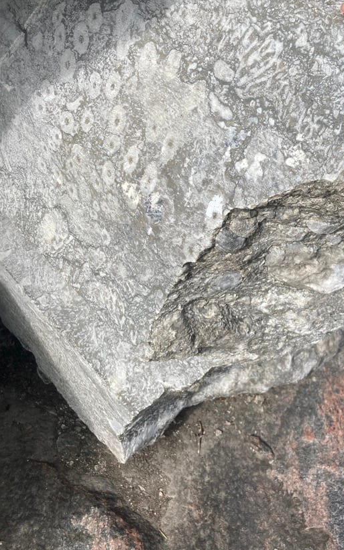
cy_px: 212
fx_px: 555
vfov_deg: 52.3
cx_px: 246
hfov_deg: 33.9
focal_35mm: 37
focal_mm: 3.99
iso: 20
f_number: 1.8
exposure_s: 1/1656
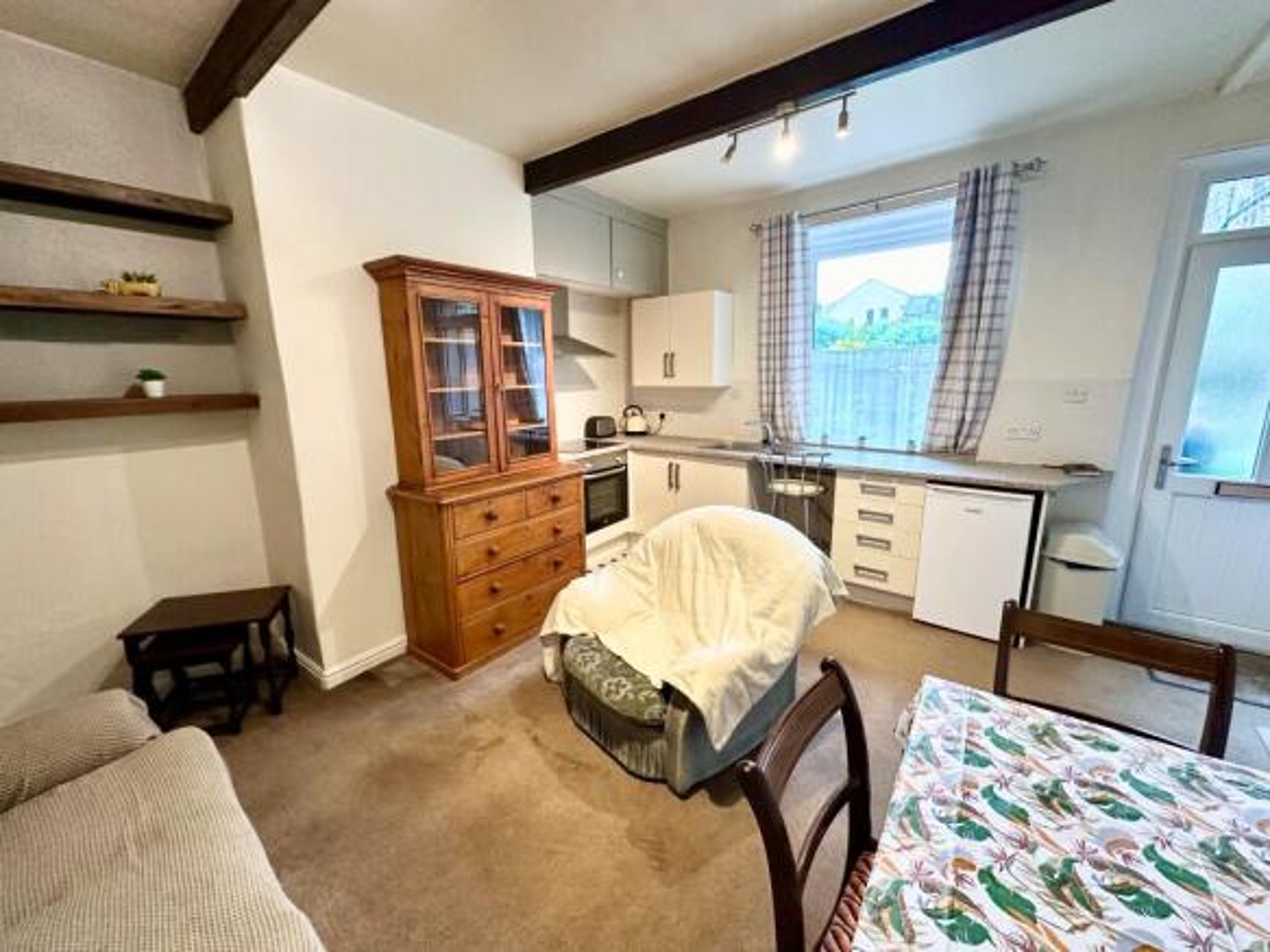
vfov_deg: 85.7
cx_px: 635
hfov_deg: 102.1
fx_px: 514
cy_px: 476
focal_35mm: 14
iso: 250
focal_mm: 2.22
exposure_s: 1/50
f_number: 2.2
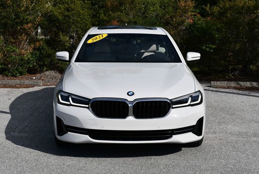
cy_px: 89
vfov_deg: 18.7
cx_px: 129
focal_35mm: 73
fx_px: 526
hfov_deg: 27.7
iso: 100
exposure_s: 1/400
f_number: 10
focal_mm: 34
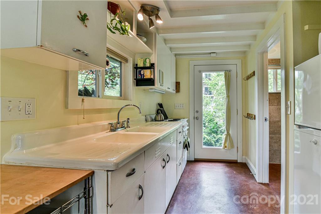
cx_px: 160
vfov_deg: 73.8
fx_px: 143
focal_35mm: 16
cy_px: 107
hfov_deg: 96.7
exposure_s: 1/160
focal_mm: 16
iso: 1600
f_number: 6.3
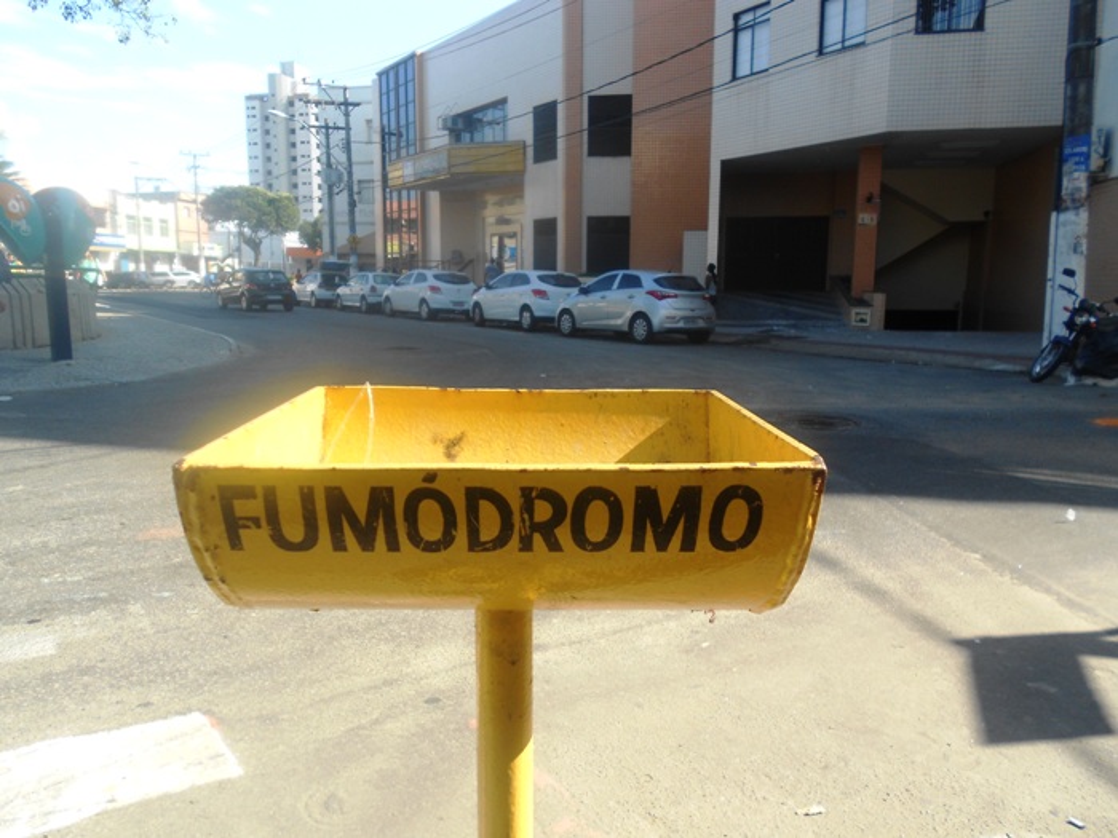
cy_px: 419
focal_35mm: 26
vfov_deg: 53.1
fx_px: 840
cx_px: 559
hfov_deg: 67.3
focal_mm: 4.6
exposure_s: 1/250
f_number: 3.2
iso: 80
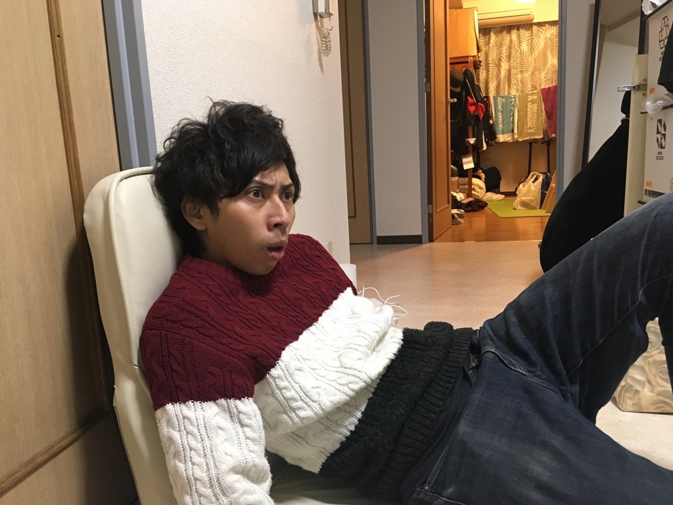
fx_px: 564
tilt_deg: -10.7
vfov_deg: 48.2
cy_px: 252
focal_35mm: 29
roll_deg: +2.6
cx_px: 336
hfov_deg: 61.7
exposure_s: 1/30
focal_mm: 4.15
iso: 160
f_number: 2.2
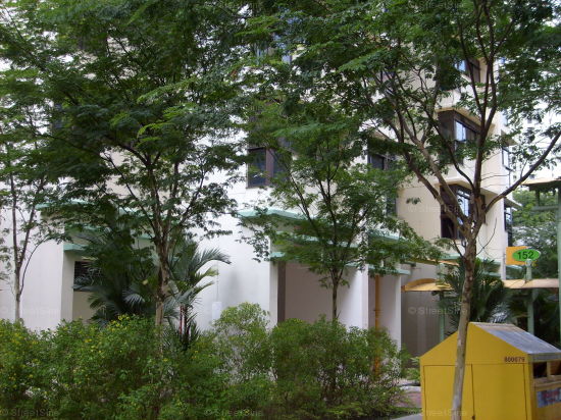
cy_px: 210
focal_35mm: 43
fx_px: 697
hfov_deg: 43.9
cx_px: 280
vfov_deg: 33.6
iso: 80
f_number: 3
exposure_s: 1/180
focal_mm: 7.2
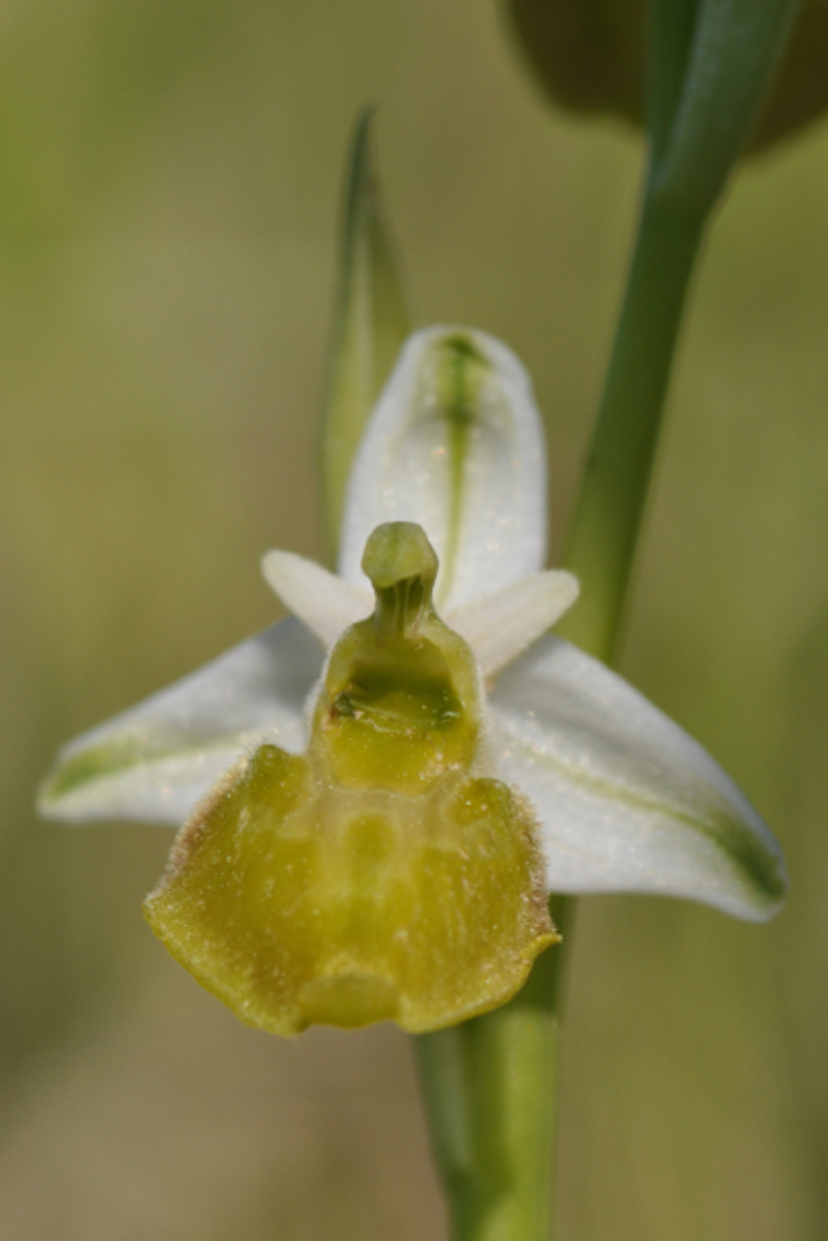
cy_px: 620
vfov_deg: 13.0
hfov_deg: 8.7
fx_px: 5433
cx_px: 414
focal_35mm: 158
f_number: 6.3
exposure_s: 1/800
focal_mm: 105
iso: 200
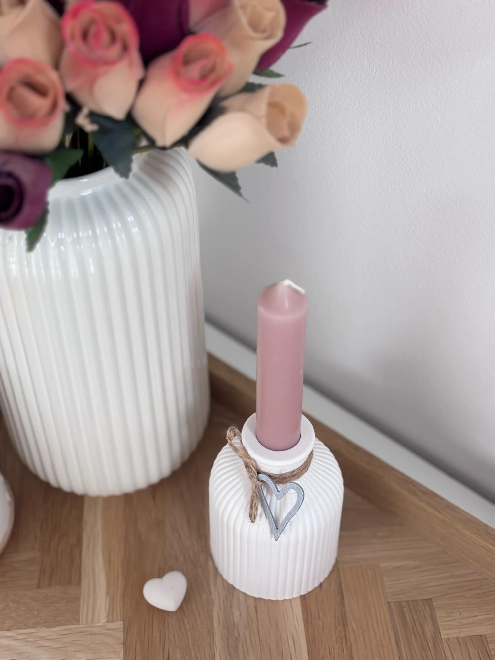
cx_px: 248
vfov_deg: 36.8
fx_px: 991
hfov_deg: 28.0
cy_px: 330
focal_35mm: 52
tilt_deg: -45.6
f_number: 1.6
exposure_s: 1/50
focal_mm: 5.96
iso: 100
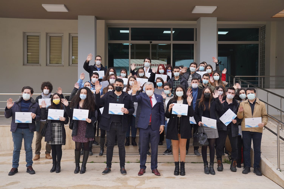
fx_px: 307
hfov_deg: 49.6
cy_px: 94
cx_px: 142
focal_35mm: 39
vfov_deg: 34.1
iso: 125
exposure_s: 1/125
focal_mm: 39
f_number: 4
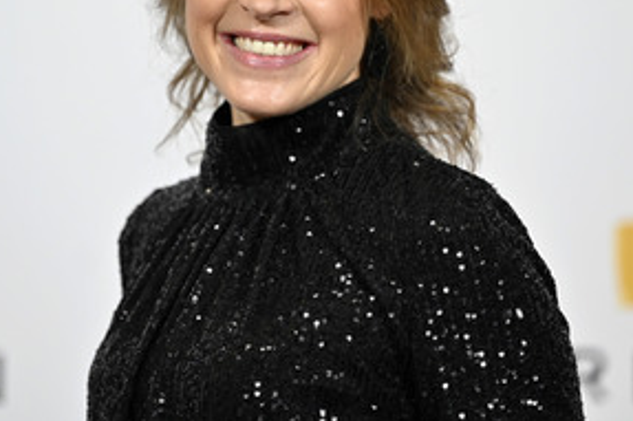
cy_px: 95
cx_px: 292
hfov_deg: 8.0
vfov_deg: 5.3
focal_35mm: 259
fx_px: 4551
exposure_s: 1/640
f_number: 2.8
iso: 1000
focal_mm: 165
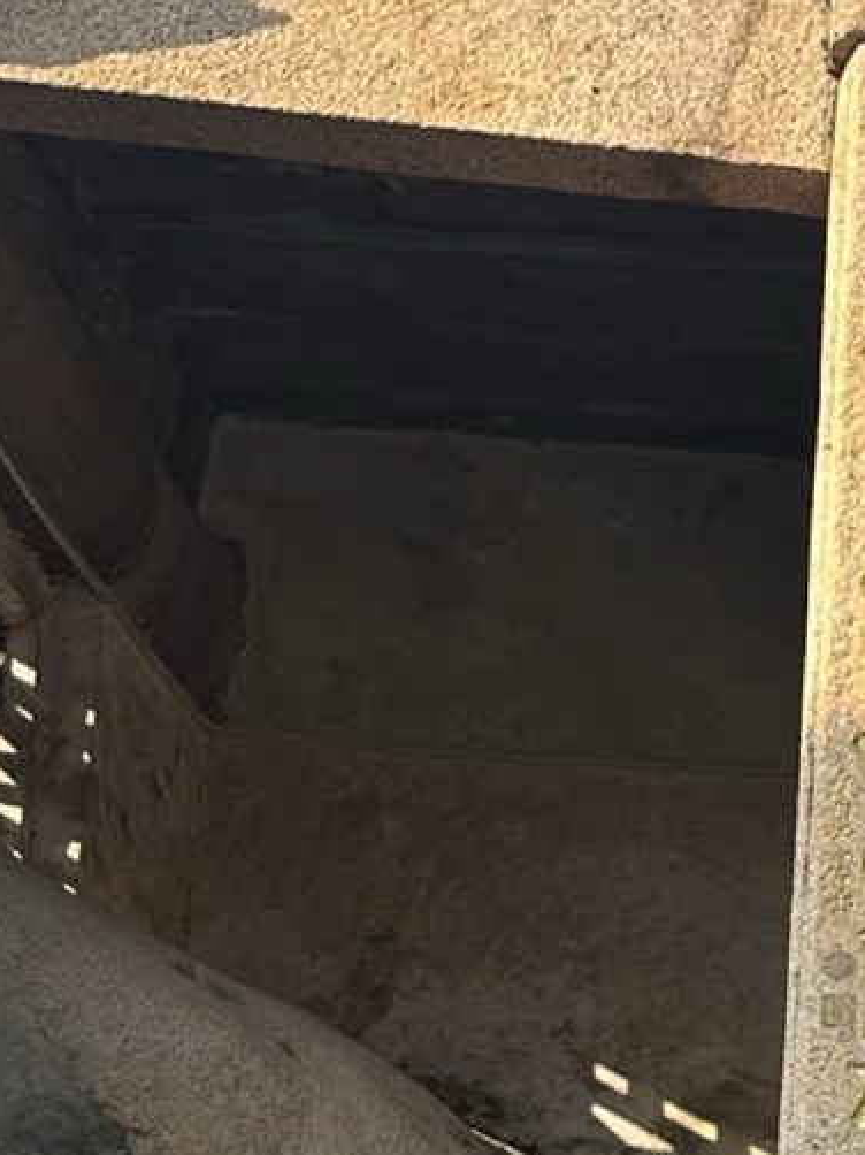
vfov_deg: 19.2
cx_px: 1755
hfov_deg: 13.0
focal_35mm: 98
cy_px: 1282
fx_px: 3268
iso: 80
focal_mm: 6.86
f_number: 1.78
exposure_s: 1/1289
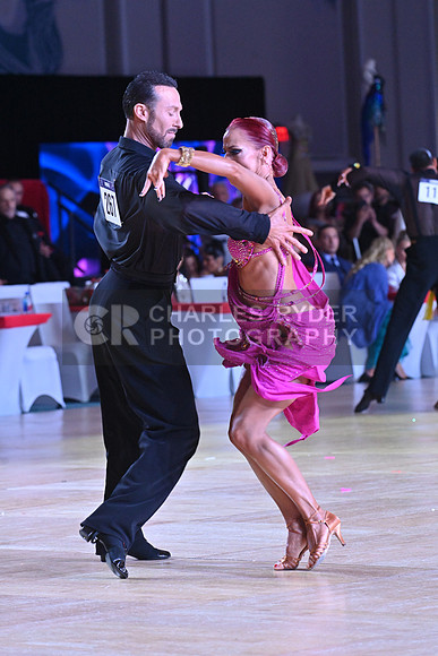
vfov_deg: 11.1
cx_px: 219
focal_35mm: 185
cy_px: 328
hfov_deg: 7.4
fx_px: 3374
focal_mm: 185
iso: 4000
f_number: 7.1
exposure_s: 1/400
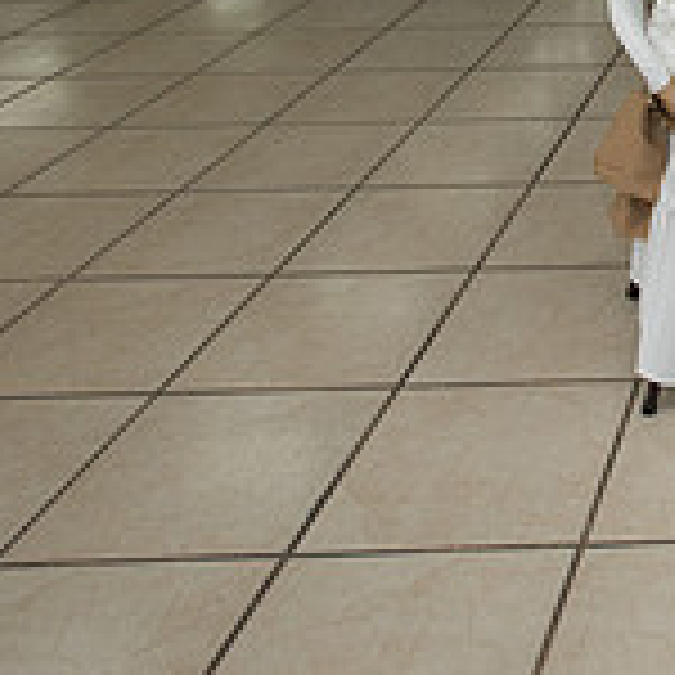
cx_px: 999
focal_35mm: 56
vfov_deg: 27.0
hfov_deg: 24.3
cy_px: -133
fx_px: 1235
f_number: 4.5
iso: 1600
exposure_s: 1/100
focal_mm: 17
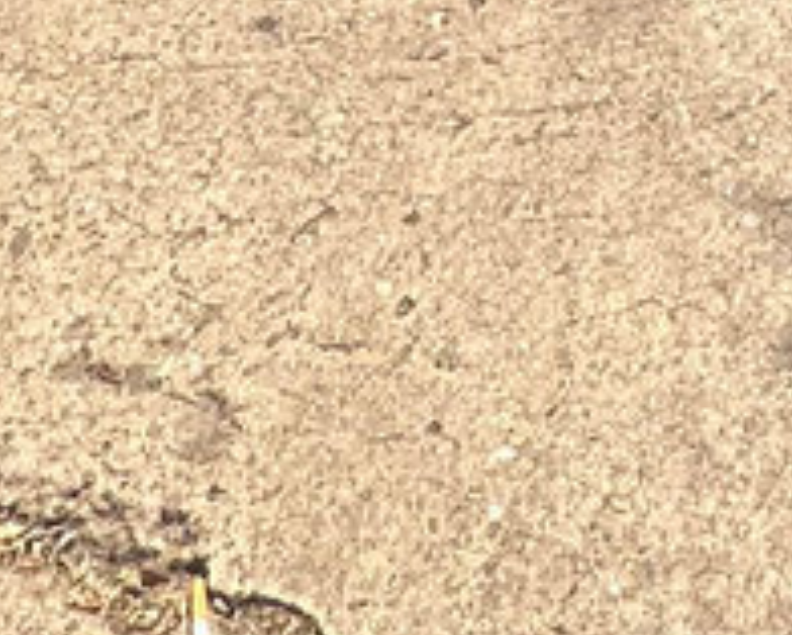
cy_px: -1533
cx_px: 990
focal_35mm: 107
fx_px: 2509
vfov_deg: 9.4
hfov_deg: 17.0
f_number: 2.2
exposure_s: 1/1949
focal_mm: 2.22
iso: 50
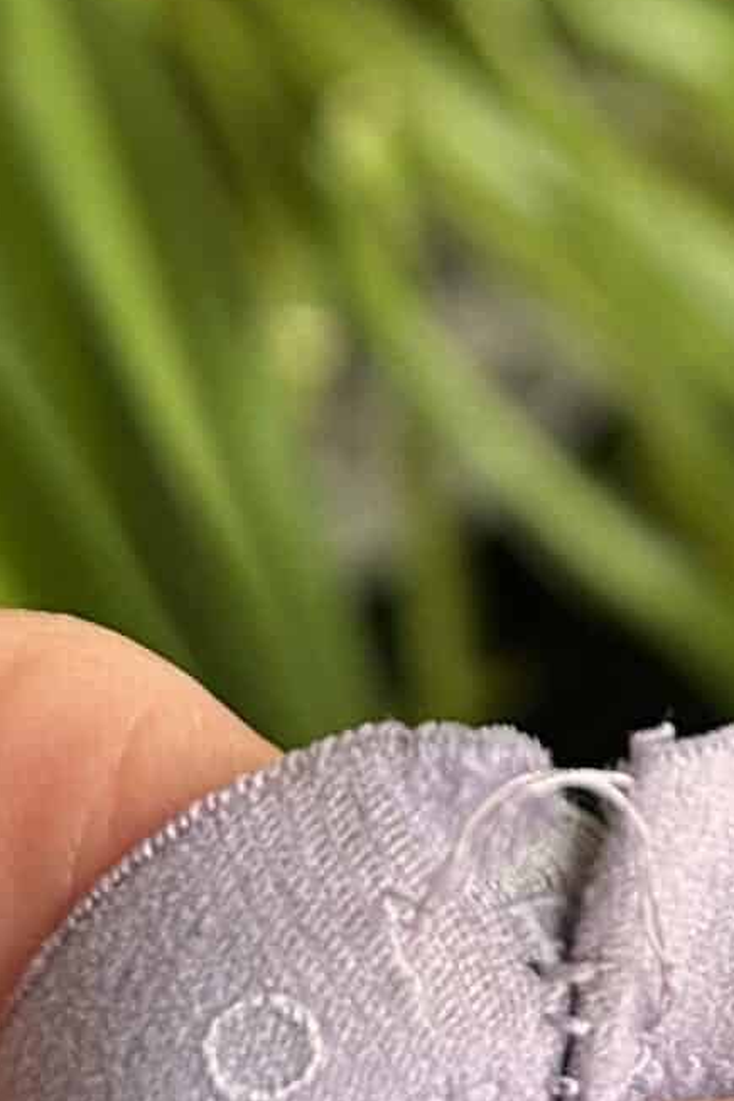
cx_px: 634
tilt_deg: -73.2
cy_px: 164
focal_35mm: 106
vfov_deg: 19.0
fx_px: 3243
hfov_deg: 12.8
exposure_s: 1/60
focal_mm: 5.7
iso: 200
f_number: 1.5
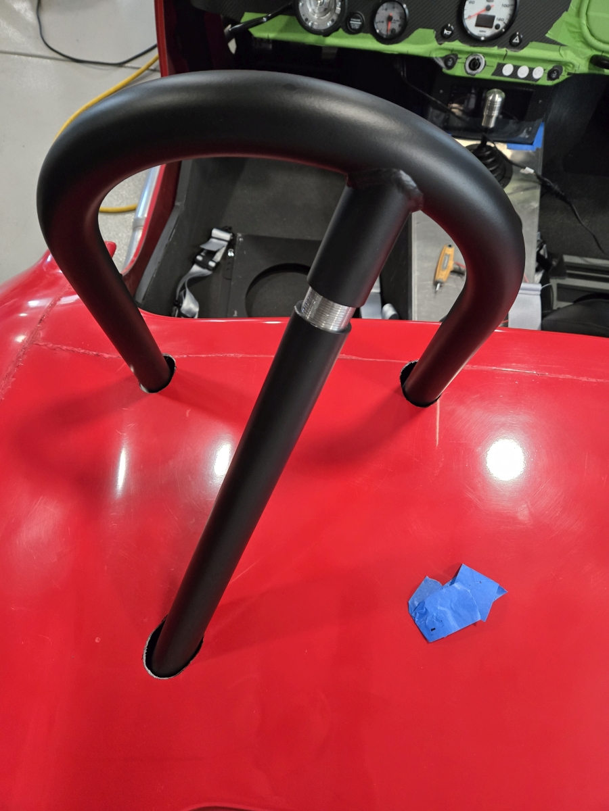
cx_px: 304
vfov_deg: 73.9
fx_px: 540
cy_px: 406
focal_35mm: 23
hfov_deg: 58.9
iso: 1000
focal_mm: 5.4
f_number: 1.8
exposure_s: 1/120
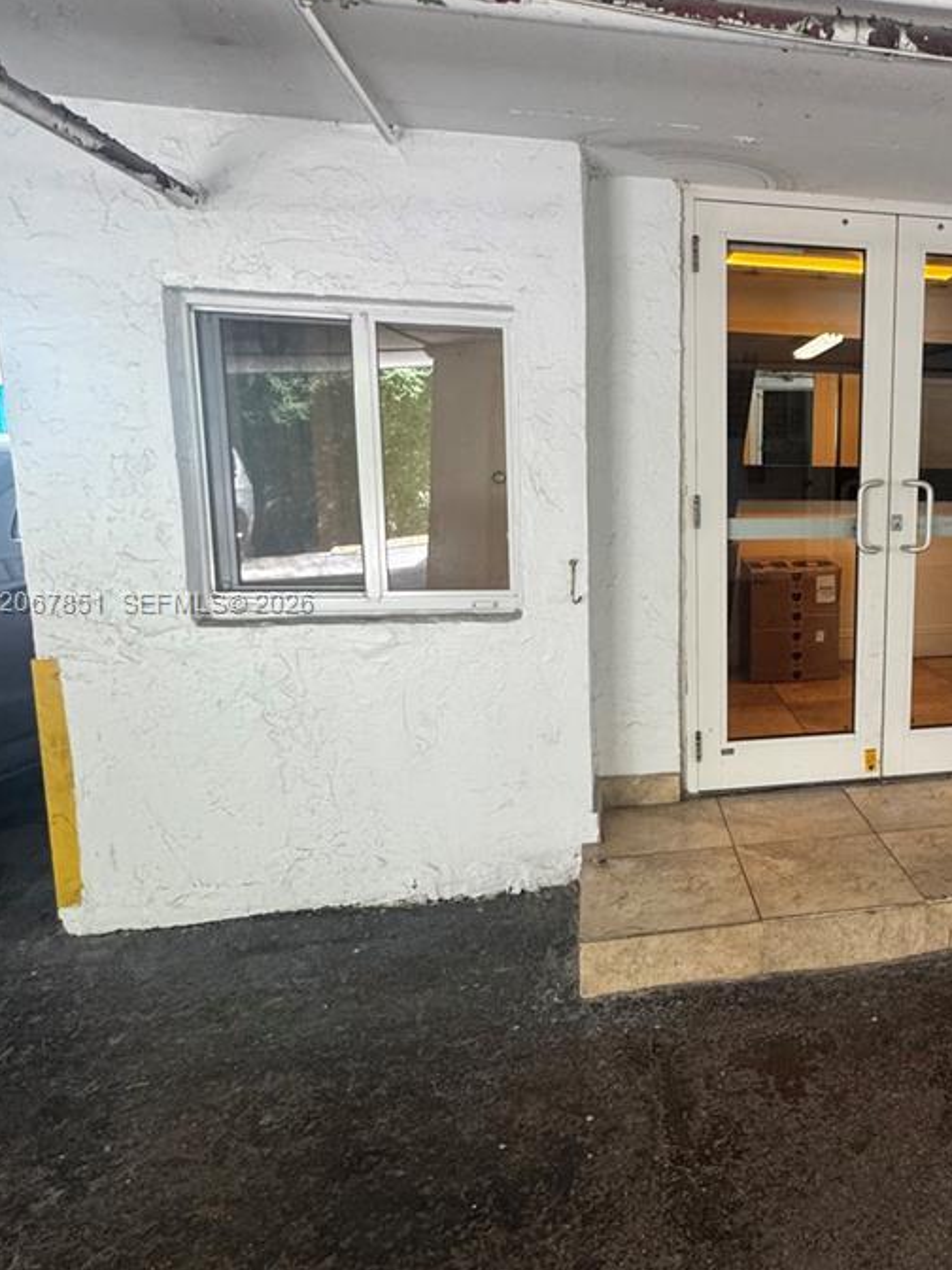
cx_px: 812
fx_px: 917
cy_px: 605
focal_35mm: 25
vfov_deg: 69.4
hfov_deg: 50.2
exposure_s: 1/120
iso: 250
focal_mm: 2.22
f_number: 2.2
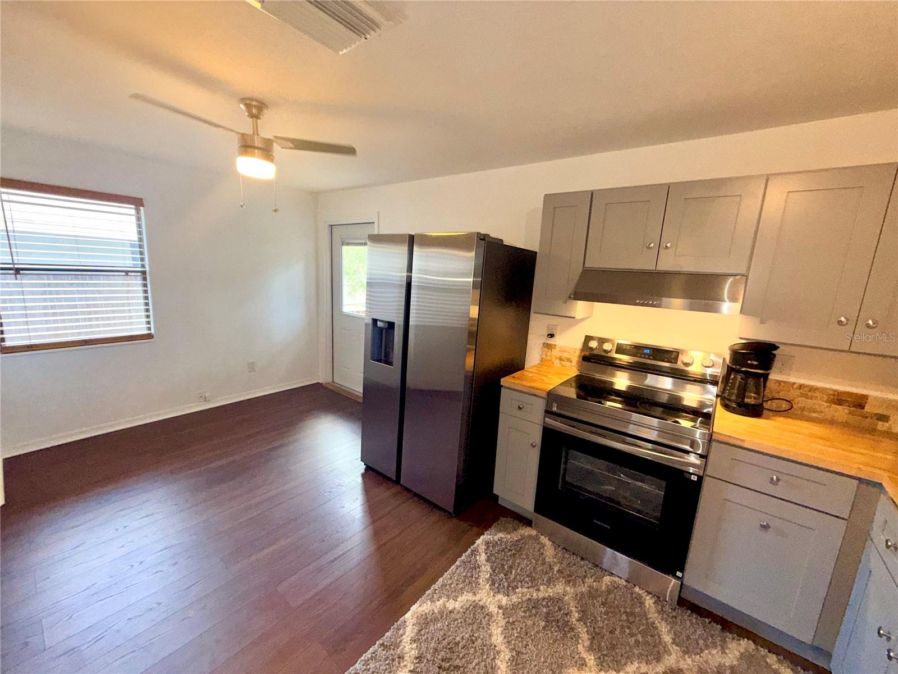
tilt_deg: -10.3
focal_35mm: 14
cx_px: 449
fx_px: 363
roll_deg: -2.9
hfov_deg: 102.1
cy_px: 337
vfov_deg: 85.7
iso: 80
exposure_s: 1/95
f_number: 2.2
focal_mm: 2.22
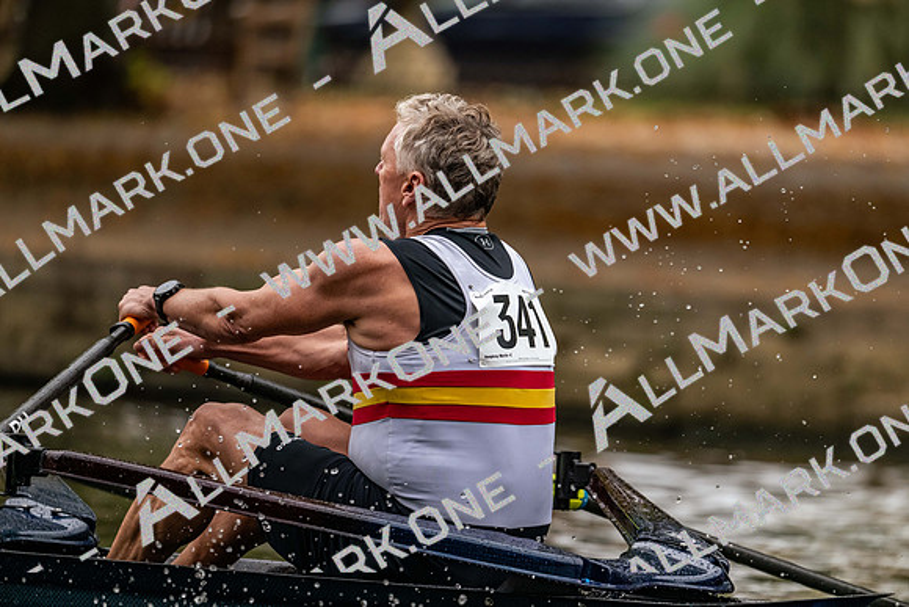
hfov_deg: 5.2
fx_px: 10102
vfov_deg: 3.4
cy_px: 304
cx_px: 454
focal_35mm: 400
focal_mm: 400
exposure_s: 1/2500
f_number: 4.5
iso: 2200
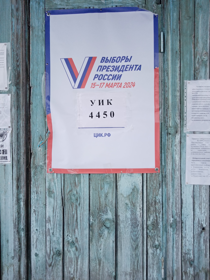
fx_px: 210
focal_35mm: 26
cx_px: 105
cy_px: 140
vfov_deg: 67.3
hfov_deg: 53.1
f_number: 1.8
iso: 140
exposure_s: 1/50
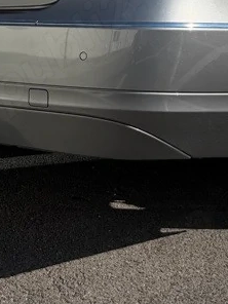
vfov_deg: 16.0
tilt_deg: +6.5
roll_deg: +1.0
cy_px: -203
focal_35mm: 108
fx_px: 948
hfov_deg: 13.7
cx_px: 170
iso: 80
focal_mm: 6.76
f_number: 1.78
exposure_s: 1/5319
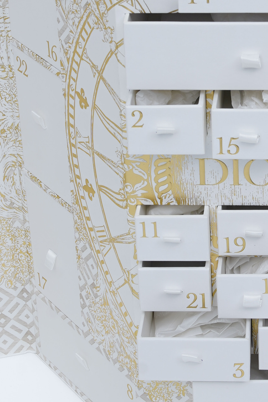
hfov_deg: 17.0
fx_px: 882
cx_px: 254
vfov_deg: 25.7
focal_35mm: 79
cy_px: 200
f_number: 9
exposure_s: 1/125
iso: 100
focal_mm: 35
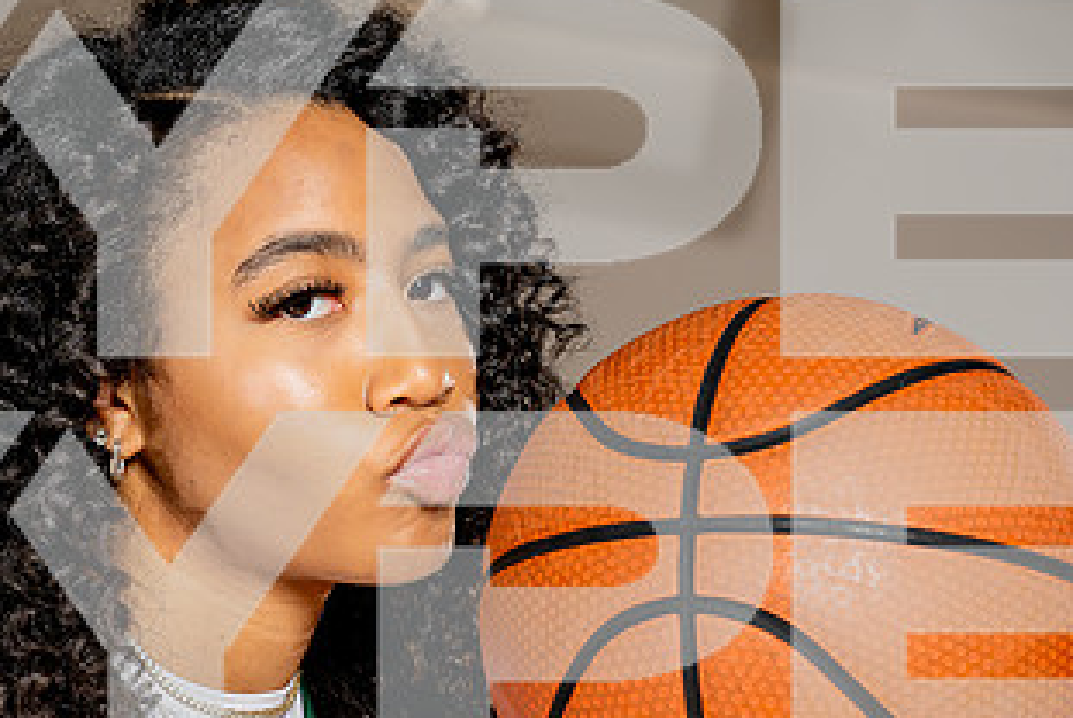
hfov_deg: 18.8
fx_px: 3222
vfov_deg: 12.6
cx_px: 311
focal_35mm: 108
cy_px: 595
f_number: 5.6
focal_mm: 58
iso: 200
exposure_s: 1/250
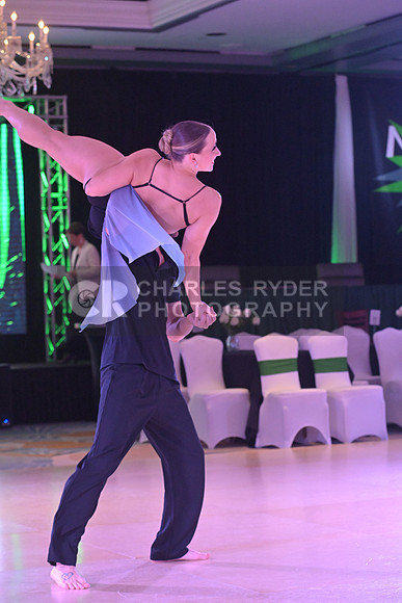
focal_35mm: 102
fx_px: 1707
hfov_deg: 13.4
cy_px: 302
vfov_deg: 20.0
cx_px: 201
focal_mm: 102
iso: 5000
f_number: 6.3
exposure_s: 1/400
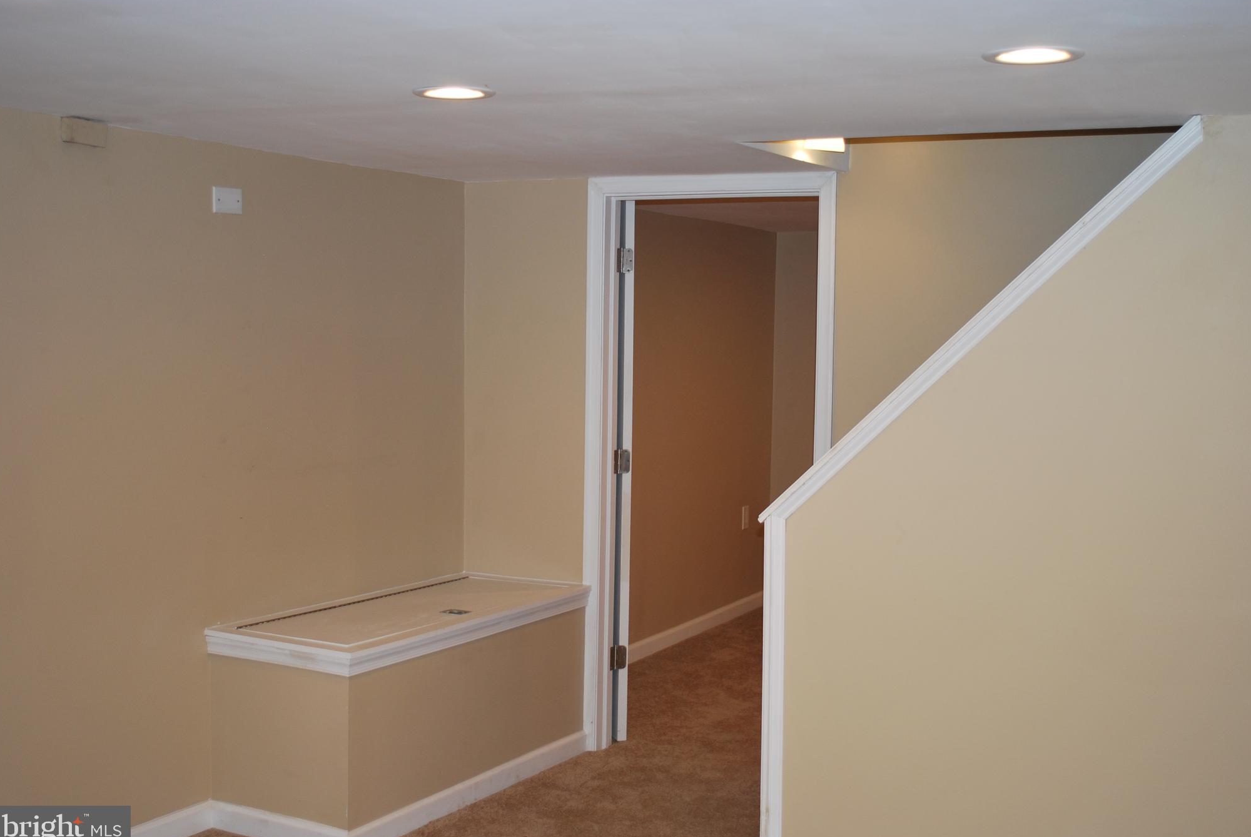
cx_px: 632
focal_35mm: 43
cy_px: 423
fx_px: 1496
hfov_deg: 45.4
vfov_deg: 31.3
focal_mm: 28
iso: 200
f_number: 4.5
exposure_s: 1/60
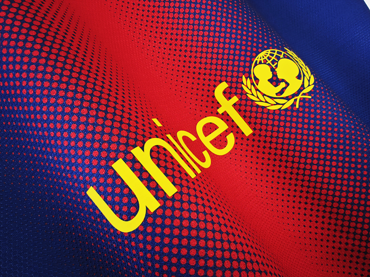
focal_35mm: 23
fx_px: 246
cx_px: 185
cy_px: 138
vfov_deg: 58.9
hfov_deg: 73.9
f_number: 2.2
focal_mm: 2.59
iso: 121
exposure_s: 1/50
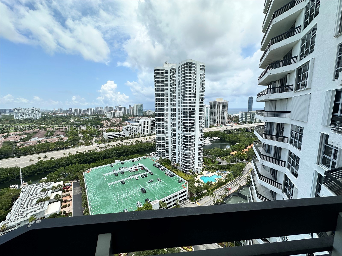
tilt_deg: -8.2
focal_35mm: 14
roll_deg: +0.5
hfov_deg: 102.1
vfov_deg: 85.7
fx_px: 138
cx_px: 171
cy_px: 128
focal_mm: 2.22
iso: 50
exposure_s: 1/1916
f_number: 2.2
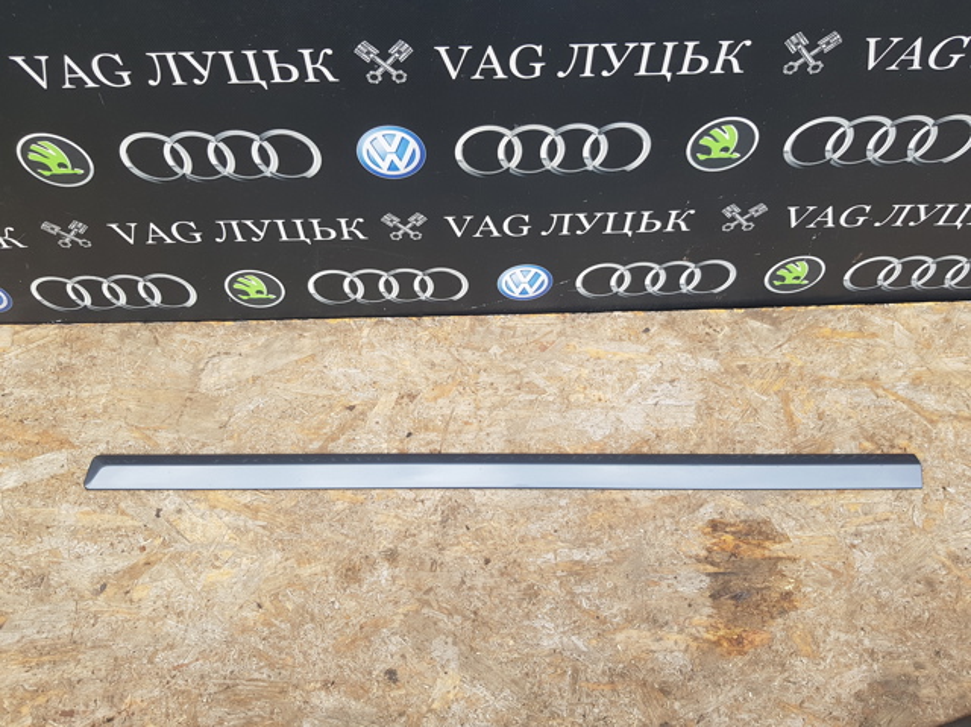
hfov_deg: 67.3
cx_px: 486
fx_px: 729
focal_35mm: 26
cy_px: 364
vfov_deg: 53.0
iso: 40
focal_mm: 4.2
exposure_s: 1/240
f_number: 1.7
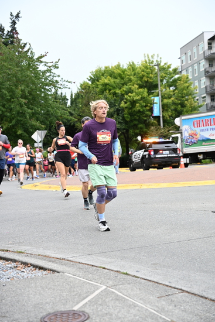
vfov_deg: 33.9
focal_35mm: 59
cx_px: 108
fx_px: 528
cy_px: 161
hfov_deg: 23.0
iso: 1600
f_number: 4
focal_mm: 59
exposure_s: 1/800
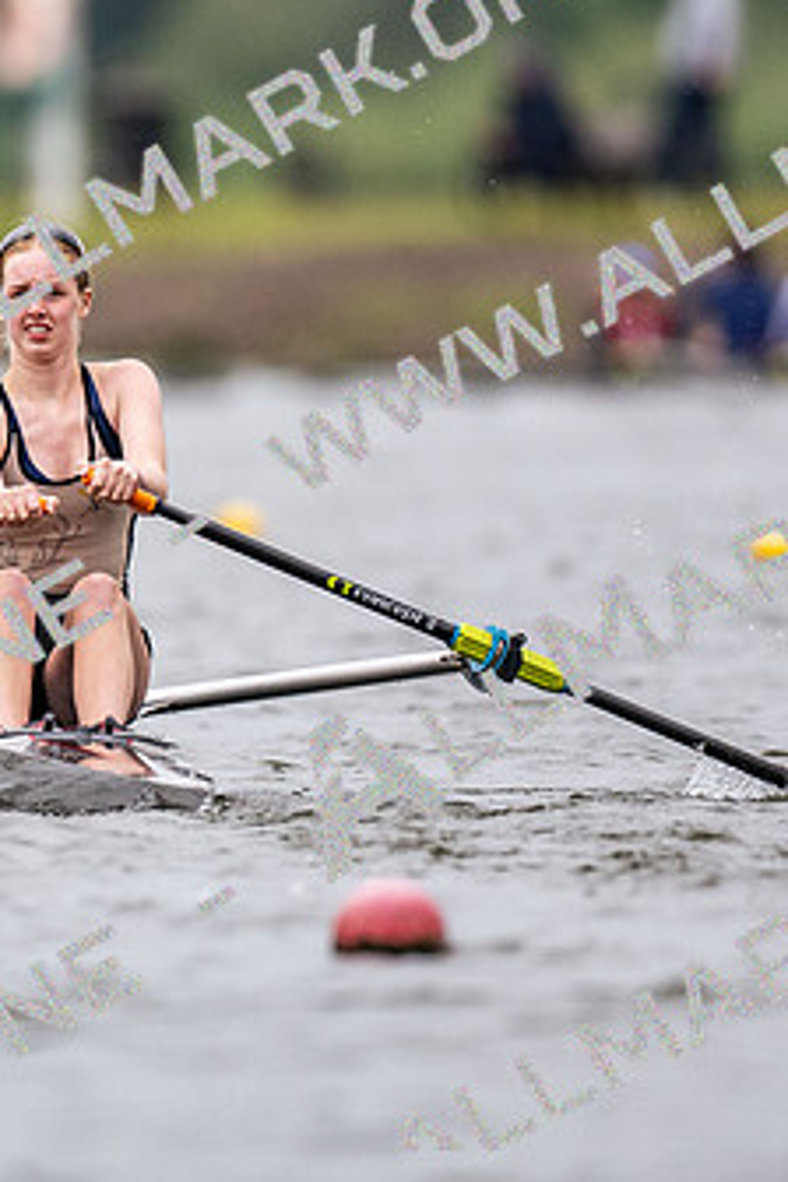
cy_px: 549
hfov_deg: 0.9
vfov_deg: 1.3
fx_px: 50986
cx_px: 7
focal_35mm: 1553
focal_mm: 600
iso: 640
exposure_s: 1/2500
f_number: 4
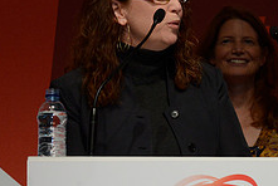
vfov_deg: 4.5
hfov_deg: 6.7
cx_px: 275
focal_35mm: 304
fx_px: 2351
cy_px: 129
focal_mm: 116
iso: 2500
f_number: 6.3
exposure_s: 1/320
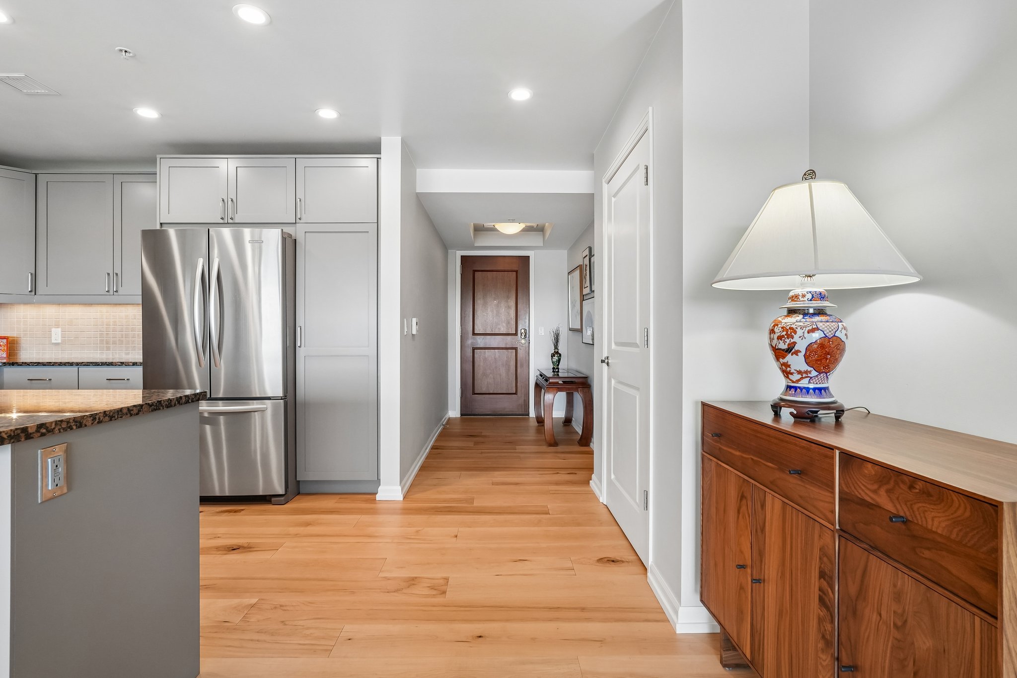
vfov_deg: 72.0
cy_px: 339
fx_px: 466
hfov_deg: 95.0
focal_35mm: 16
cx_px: 508
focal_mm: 11
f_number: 8
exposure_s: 1/30
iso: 400
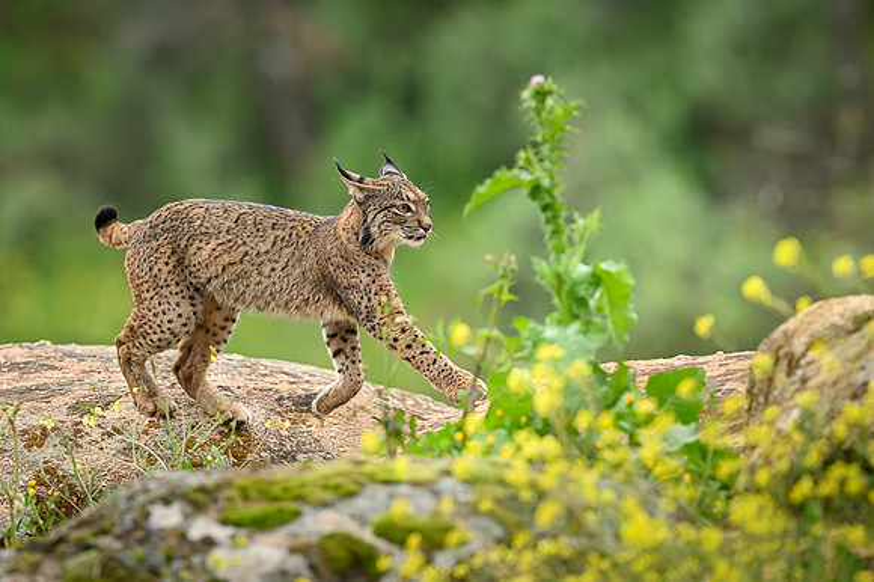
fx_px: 13259
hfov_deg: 3.8
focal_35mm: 546
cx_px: 437
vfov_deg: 2.5
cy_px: 184
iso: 2000
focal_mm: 400
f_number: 4
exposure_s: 1/1000
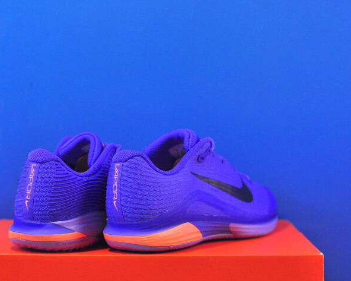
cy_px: 128
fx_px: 987
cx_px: 149
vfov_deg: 16.2
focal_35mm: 95
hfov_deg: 20.1
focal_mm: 50
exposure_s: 1/320
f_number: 2.5
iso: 250
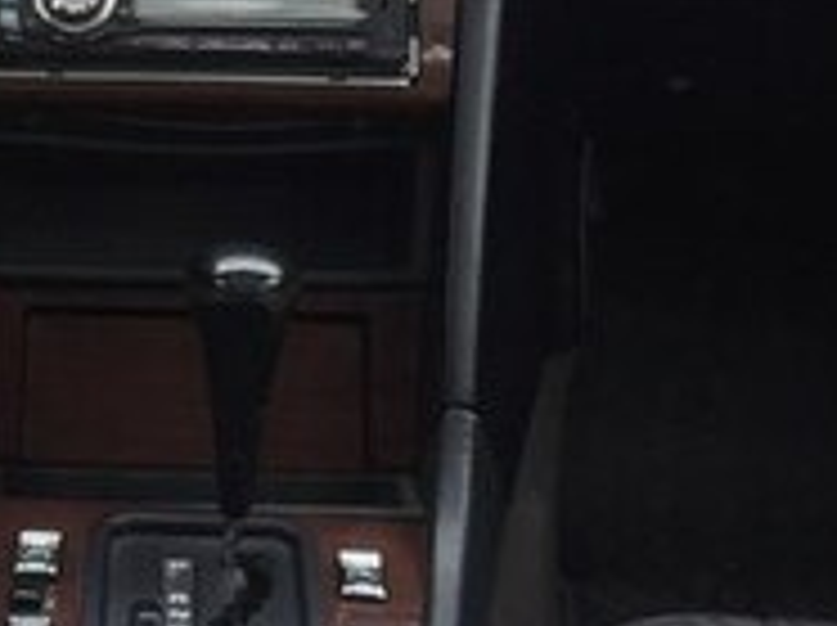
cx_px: 4
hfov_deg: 18.6
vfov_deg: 13.8
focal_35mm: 103
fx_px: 2487
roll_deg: +1.5
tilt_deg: -9.6
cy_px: -160
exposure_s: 1/100
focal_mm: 4.15
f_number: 2.2
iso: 40
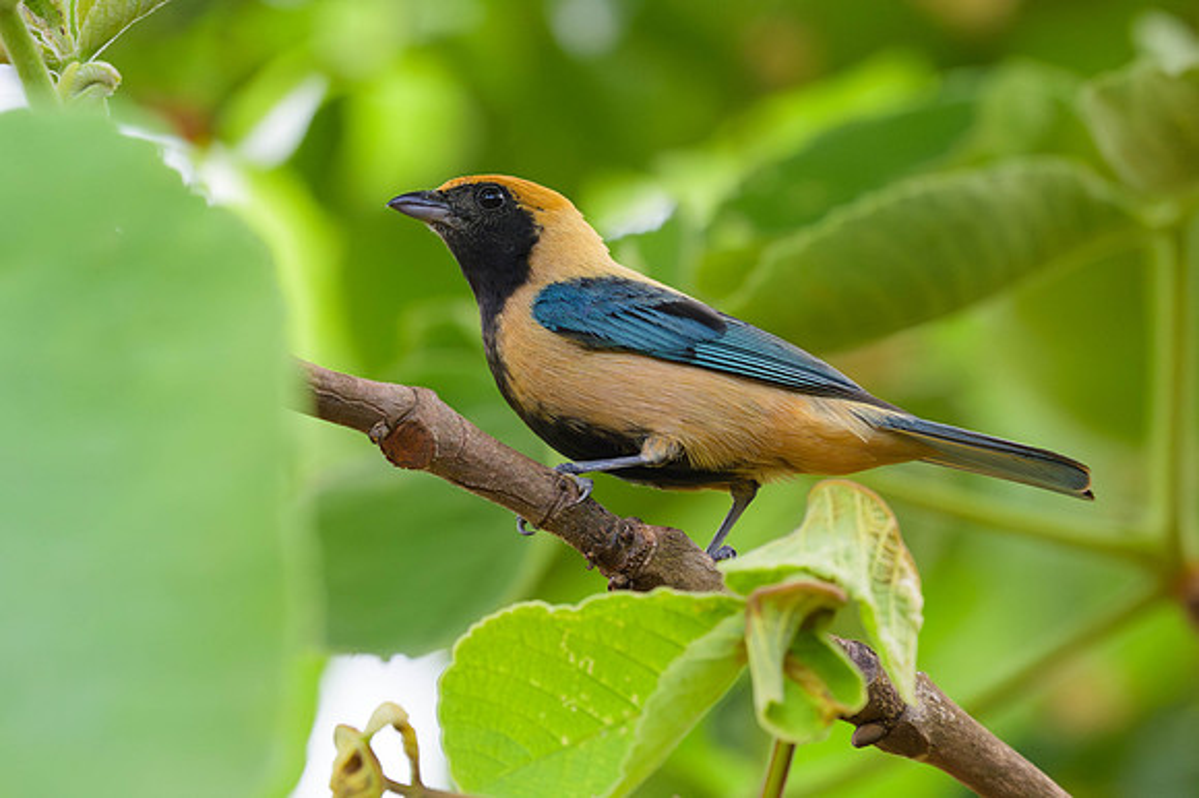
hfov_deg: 1.7
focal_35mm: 1186
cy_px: 367
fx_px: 39487
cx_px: 784
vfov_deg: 1.2
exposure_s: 1/1000
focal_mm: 560
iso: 1600
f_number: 5.6
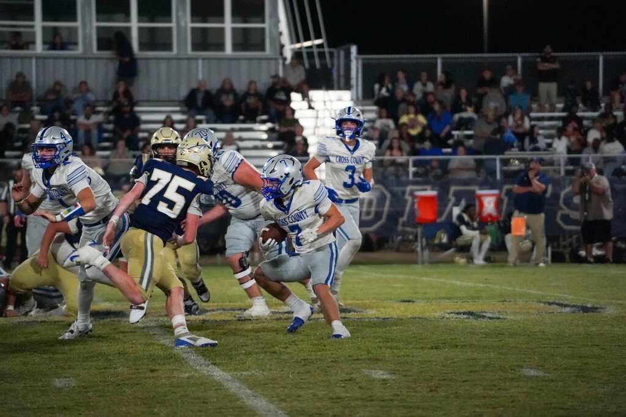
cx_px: 313
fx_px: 3182
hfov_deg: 11.2
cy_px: 208
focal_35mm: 183
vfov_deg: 7.5
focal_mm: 183
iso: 12800
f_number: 4
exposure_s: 1/640
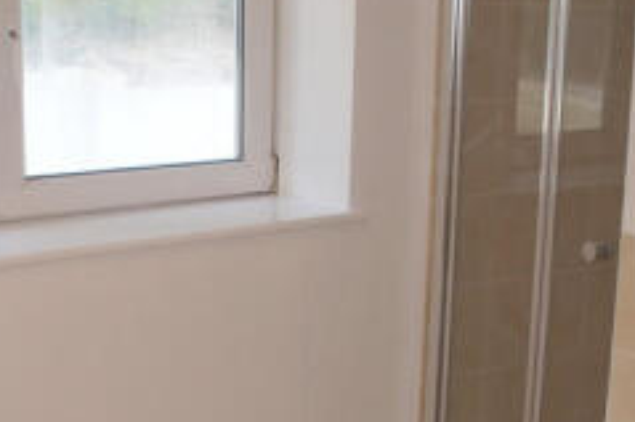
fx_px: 1304
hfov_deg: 27.2
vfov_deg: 18.1
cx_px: 213
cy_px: 372
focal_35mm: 74
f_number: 4.5
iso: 200
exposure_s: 1/80
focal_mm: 18
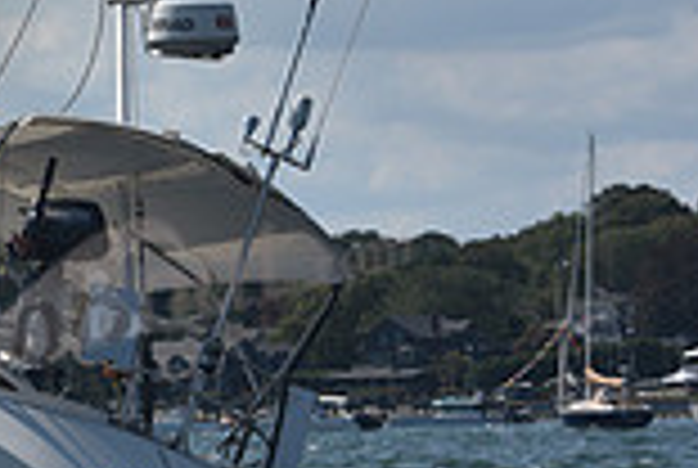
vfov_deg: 4.6
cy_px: 142
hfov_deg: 6.7
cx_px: -450
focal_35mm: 299
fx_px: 5808
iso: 250
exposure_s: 1/1000
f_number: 8
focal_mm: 80
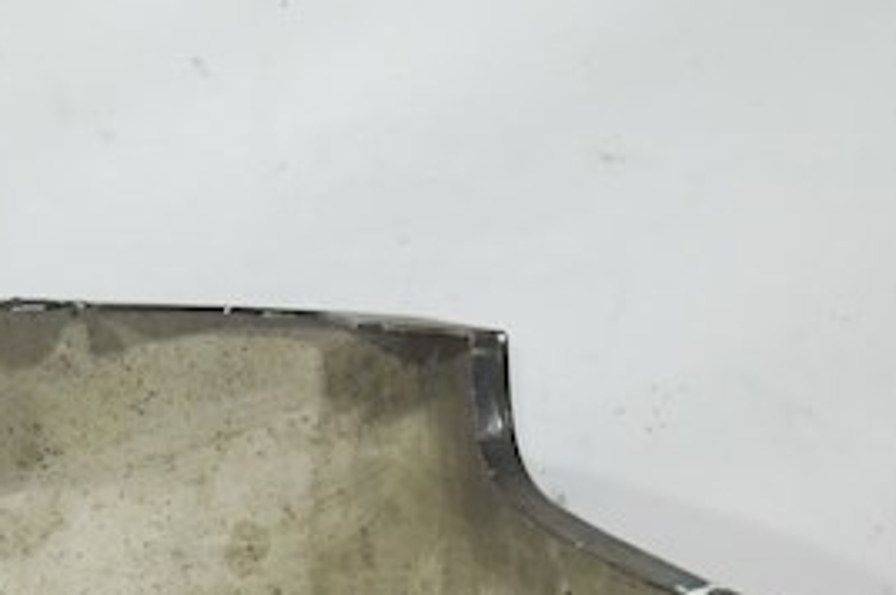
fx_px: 2536
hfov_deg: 20.0
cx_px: 358
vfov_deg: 12.9
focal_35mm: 102
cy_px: 776
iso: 160
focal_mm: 6.72
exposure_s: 1/30
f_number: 3.1
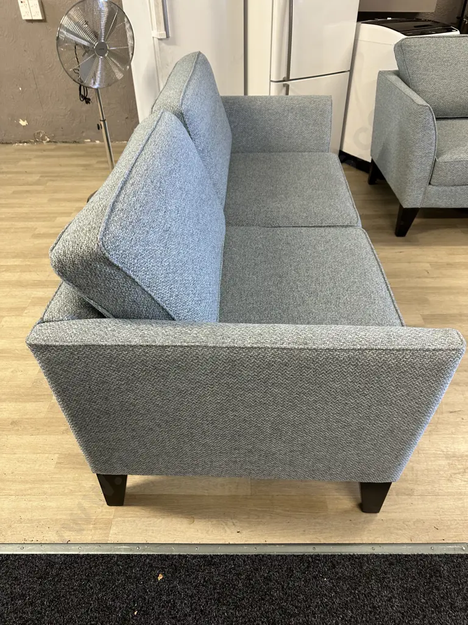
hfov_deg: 56.8
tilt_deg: -38.2
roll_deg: -0.5
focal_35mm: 24
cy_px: 312
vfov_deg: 71.6
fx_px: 433
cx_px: 234
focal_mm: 6.86
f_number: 1.78
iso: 200
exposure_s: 1/50
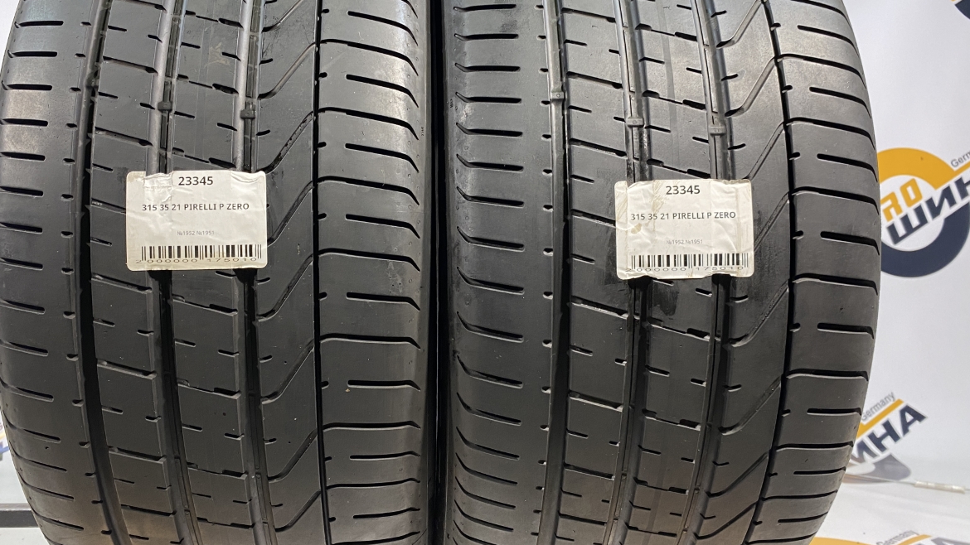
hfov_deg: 62.5
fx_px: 797
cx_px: 443
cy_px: 235
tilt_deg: +0.1
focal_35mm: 31
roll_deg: +1.3
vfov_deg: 37.7
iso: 80
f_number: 1.8
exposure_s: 1/50
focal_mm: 4.25
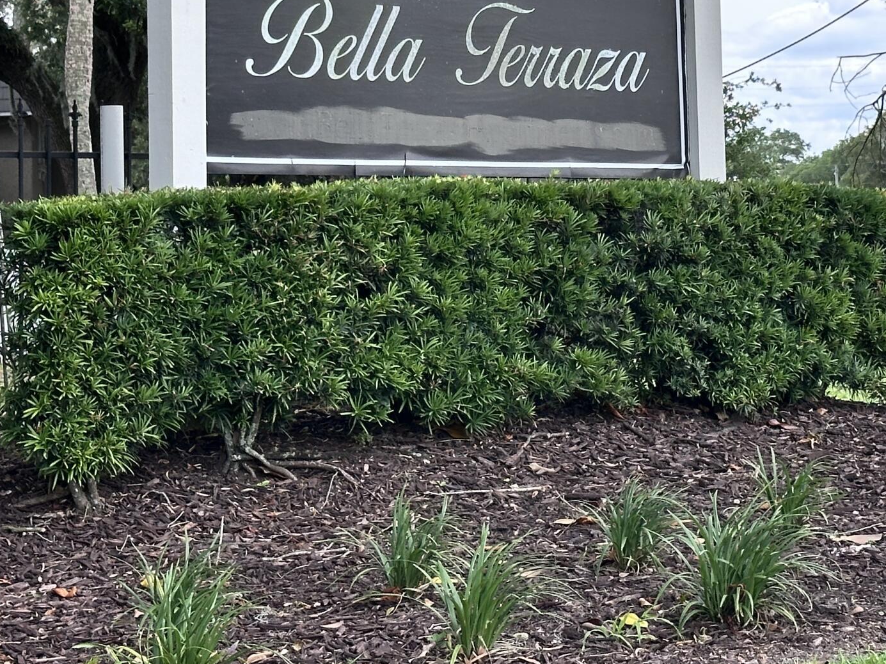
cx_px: 617
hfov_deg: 18.8
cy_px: 129
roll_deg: +1.9
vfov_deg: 14.1
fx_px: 2661
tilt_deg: +3.3
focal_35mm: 104
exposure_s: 1/1258
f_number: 1.78
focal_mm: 6.86
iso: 64
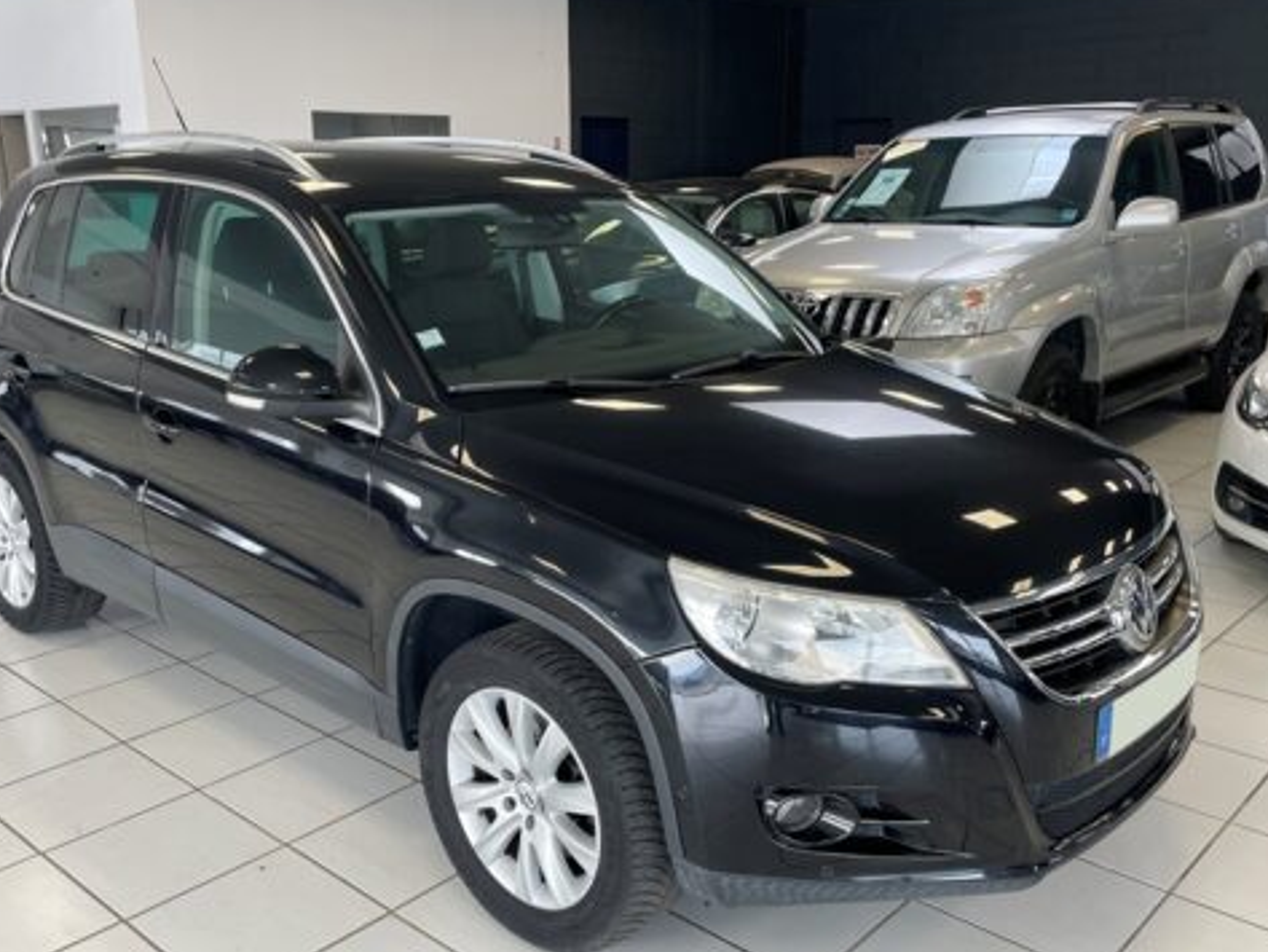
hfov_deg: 55.3
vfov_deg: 42.9
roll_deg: +1.3
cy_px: 526
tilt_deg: -15.6
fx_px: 1209
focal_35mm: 33
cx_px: 590
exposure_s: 1/121
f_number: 1.6
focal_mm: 4.2
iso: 64
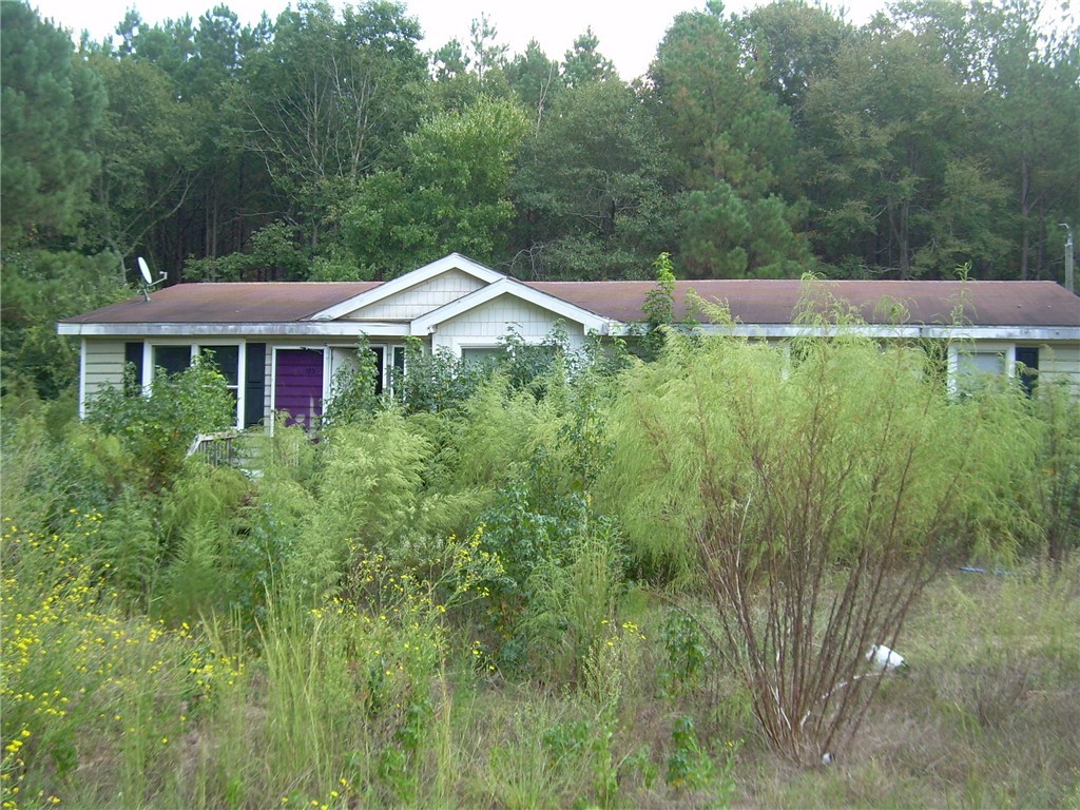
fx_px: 1186
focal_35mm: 38
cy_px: 405
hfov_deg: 49.0
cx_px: 540
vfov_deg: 37.7
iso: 50
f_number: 2.8
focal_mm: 6.3
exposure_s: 1/136
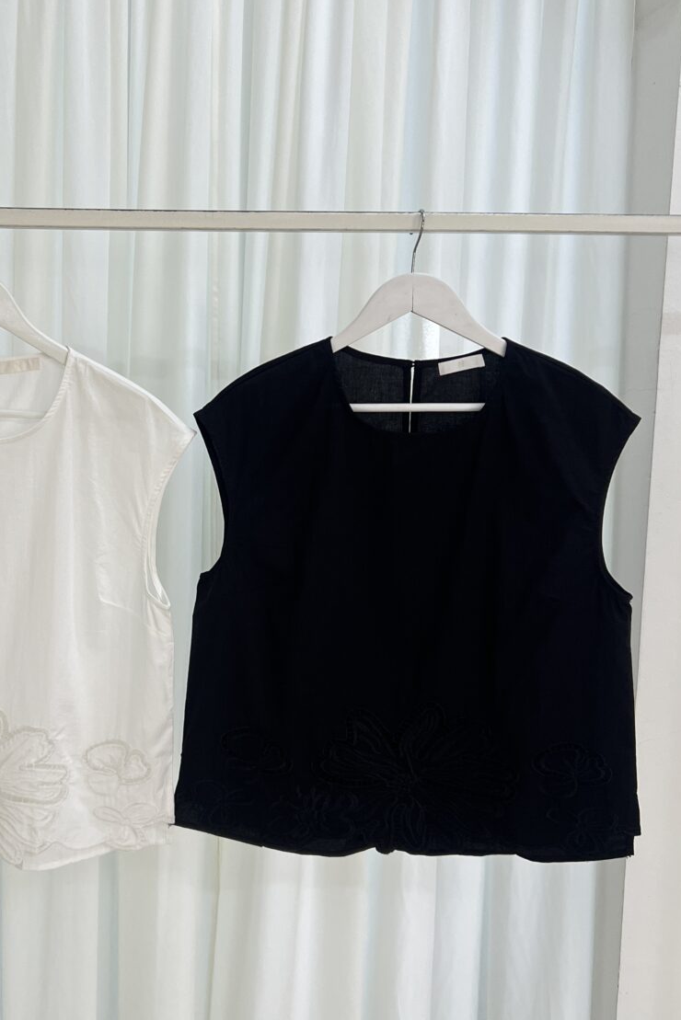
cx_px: 169
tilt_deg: -5.6
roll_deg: -0.6
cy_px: 468
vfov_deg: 49.5
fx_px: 1106
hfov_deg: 33.5
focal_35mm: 39
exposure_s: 1/100
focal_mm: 5.7
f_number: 1.5
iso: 125
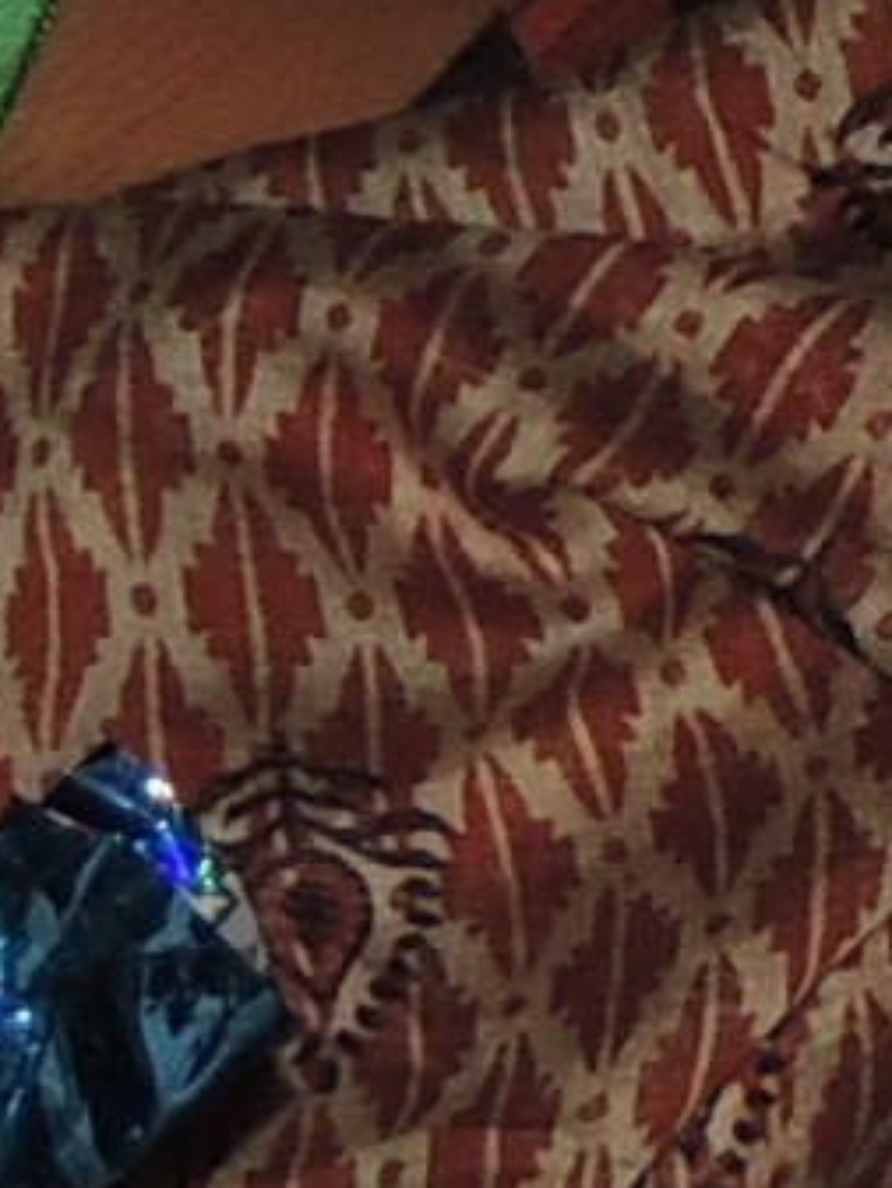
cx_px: 906
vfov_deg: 2.7
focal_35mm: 726
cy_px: -1477
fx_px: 24928
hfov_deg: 2.0
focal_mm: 13.3
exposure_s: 1/60
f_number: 3.9
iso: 200
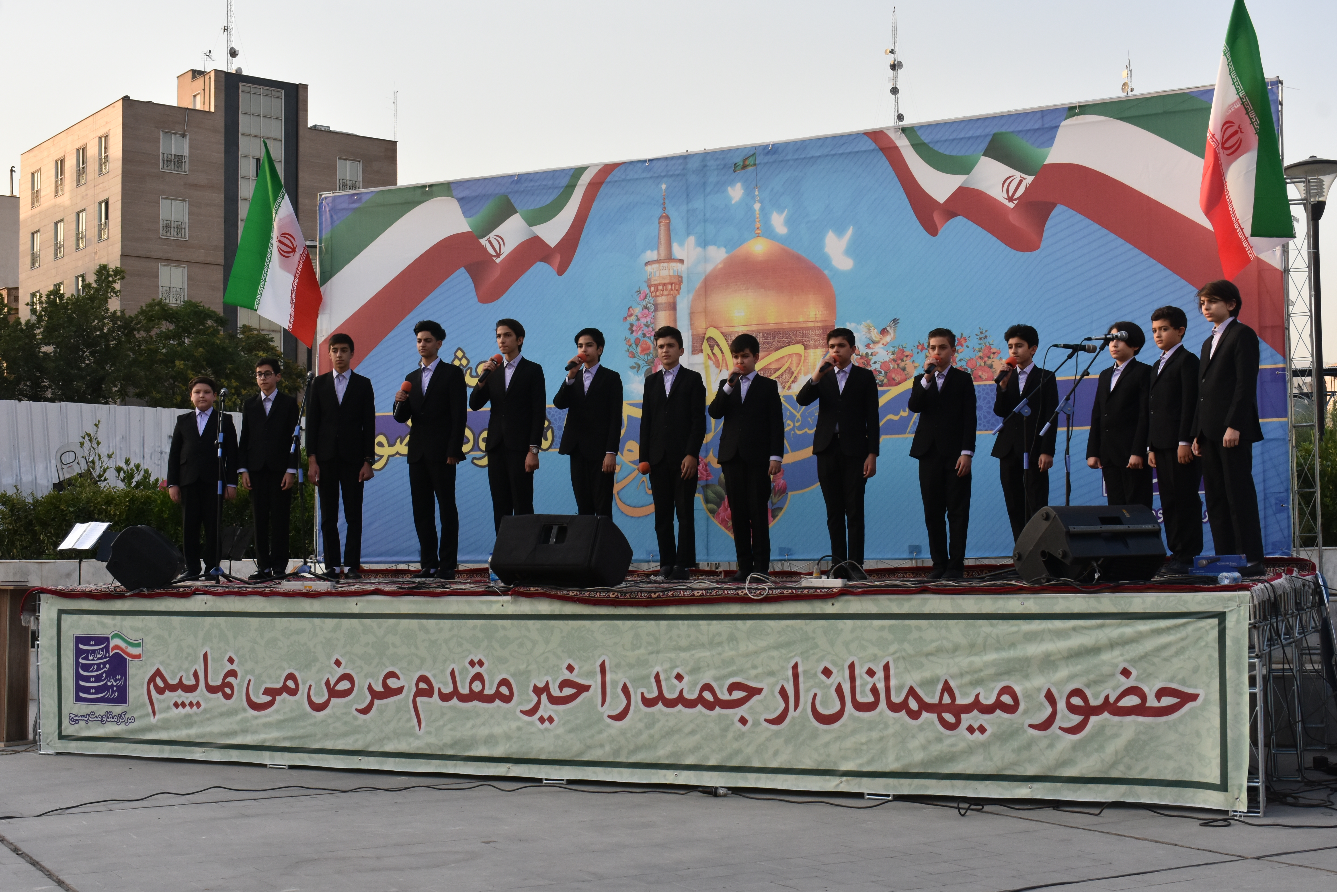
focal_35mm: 48
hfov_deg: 41.1
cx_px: 668
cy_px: 446
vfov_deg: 28.1
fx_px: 1783
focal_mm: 32
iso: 720
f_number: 8
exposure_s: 1/500
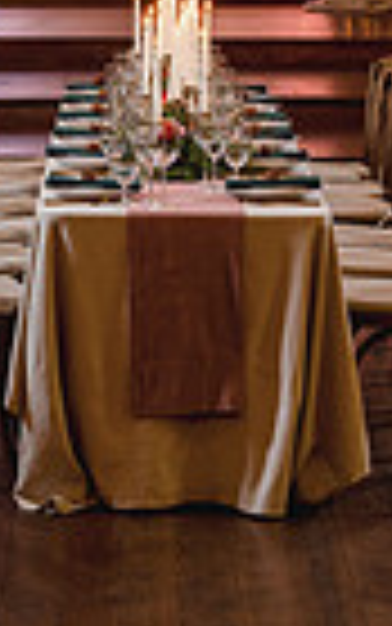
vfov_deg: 12.0
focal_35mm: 165
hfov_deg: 8.0
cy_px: -356
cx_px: 180
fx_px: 2817
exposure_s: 1/40
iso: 400
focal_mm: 50
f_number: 3.5
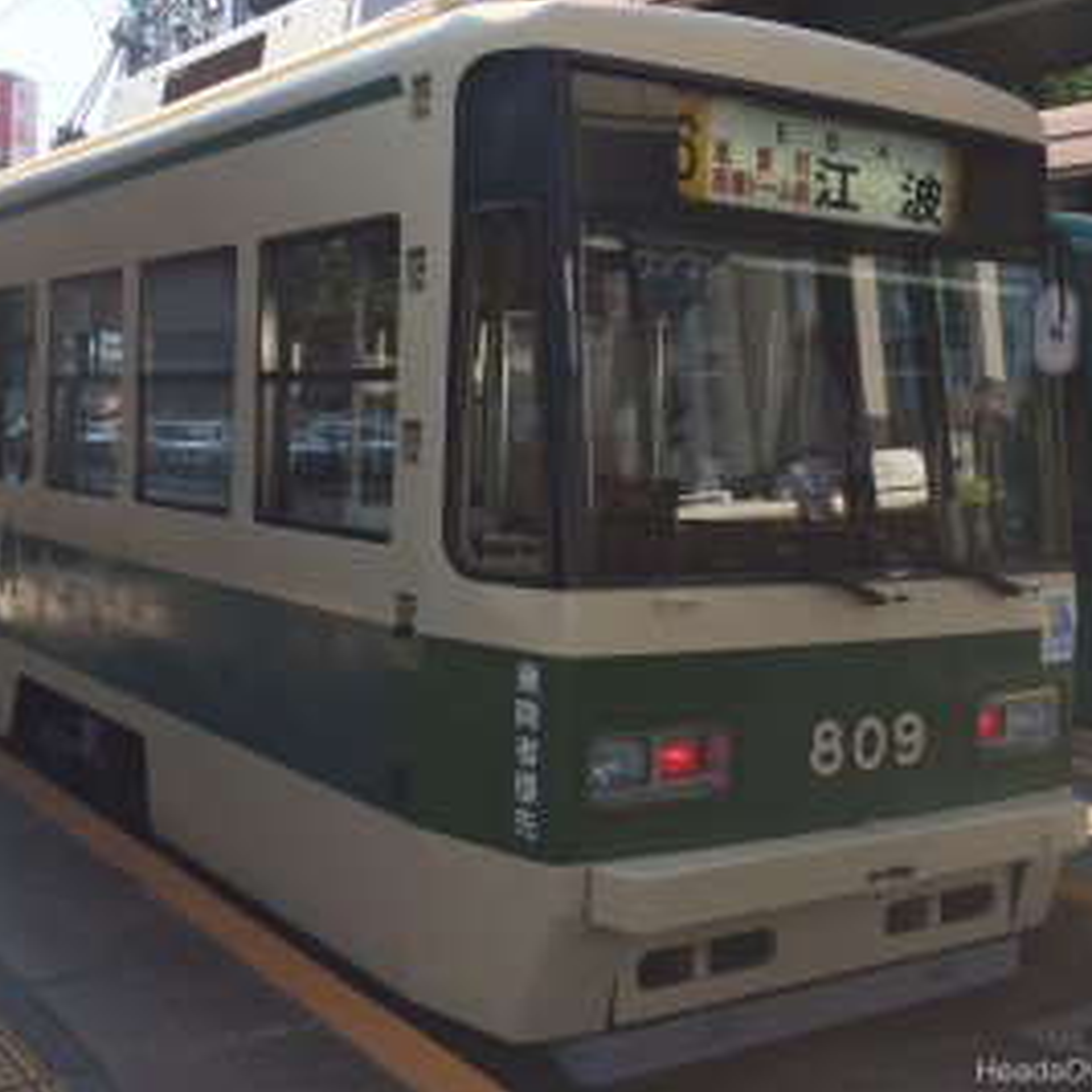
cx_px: 440
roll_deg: -2.1
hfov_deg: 40.8
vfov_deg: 40.8
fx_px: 1463
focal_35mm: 41
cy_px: 442
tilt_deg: -1.9
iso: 32
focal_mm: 4.15
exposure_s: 1/820
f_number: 2.2
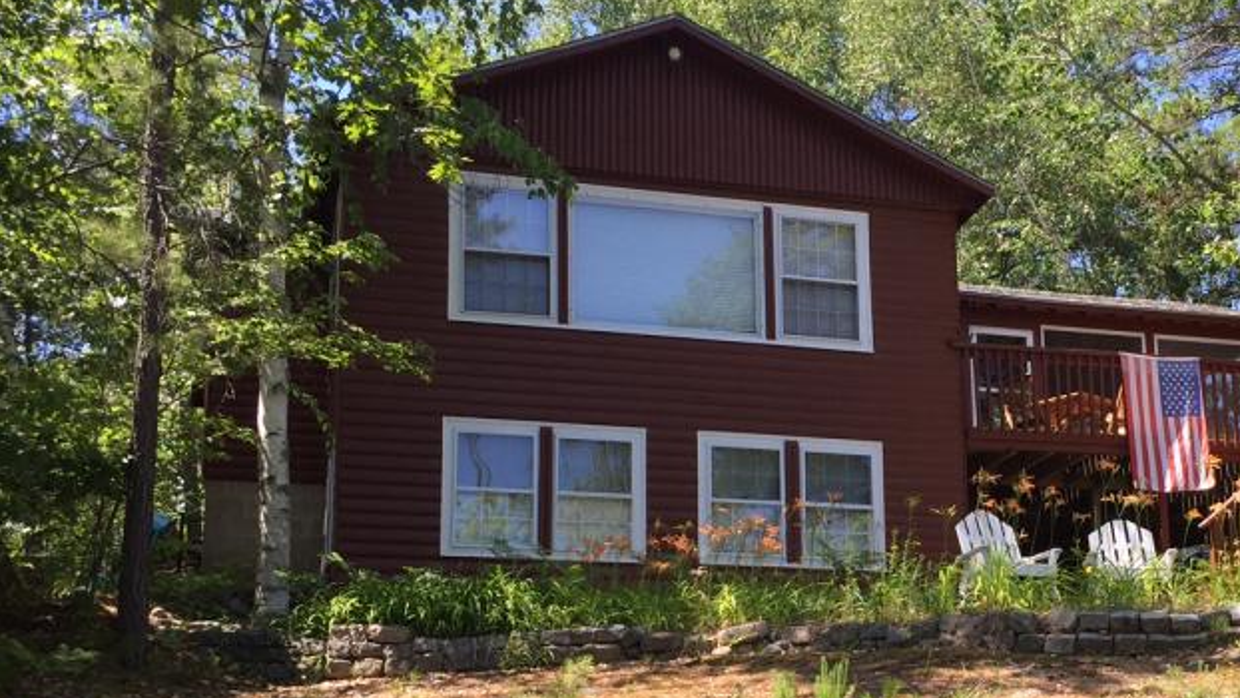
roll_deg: -0.1
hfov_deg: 39.2
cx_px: 859
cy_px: 503
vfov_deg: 22.9
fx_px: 1710
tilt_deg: +12.5
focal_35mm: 52
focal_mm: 4.15
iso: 32
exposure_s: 1/471
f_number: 2.2
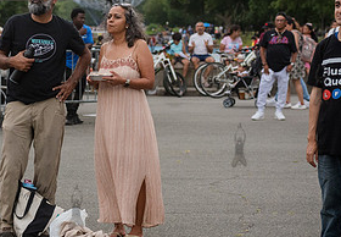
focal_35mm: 170
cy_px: 83
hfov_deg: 11.9
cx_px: 62
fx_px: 1630
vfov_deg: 8.3
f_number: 4.5
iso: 2000
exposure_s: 1/2500
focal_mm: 80
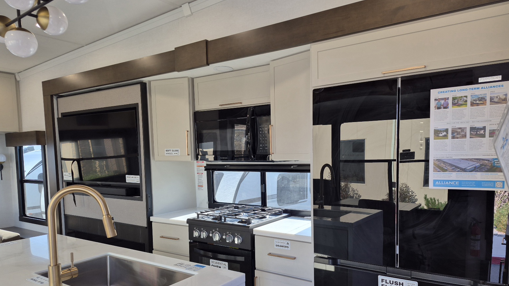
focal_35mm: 26
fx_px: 351
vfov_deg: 43.9
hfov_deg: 71.9
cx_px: 255
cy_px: 182
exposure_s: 1/54.1
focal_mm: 5.4
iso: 32
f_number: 1.8
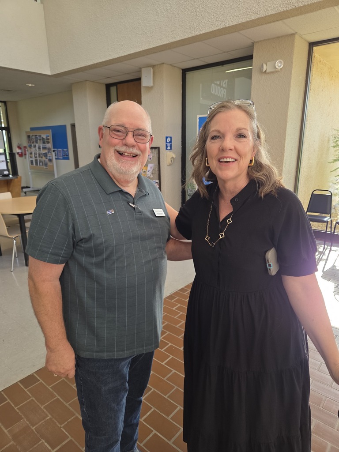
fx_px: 300
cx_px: 170
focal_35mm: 23
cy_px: 226
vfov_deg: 73.9
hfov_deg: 58.9
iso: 125
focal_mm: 5.4
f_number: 1.8
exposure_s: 1/120
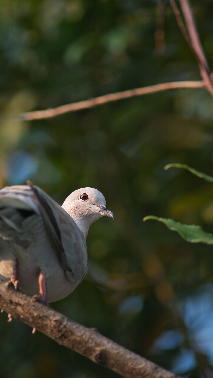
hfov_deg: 2.6
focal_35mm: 472
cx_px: 91
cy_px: 189
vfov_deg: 4.6
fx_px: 4740
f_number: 4
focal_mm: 300
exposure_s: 1/320
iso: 360
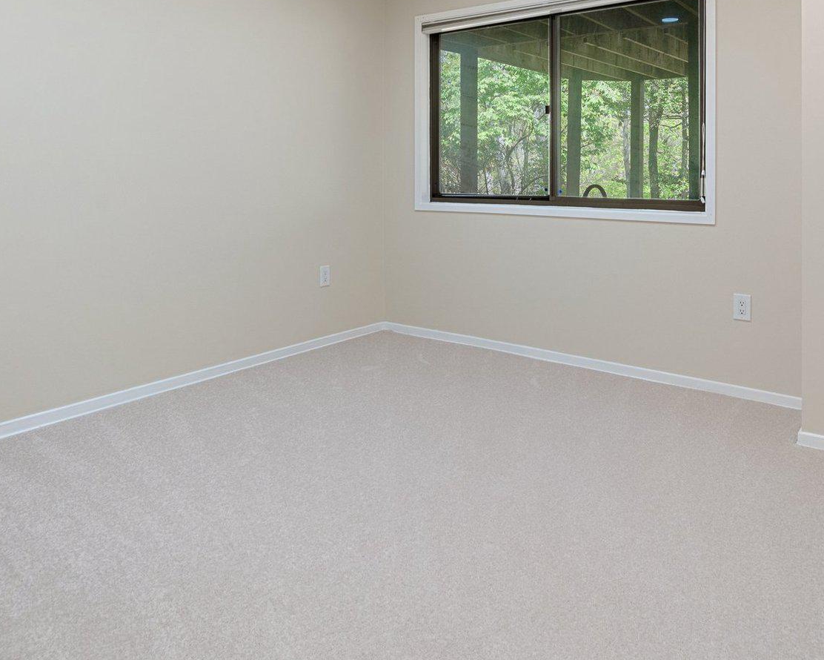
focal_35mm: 27
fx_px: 659
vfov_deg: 51.5
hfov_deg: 64.0
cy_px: 187
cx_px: 439
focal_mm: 16
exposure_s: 1/15
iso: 500
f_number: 8
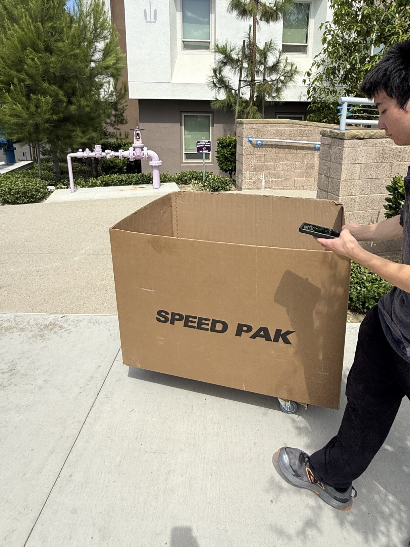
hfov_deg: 60.9
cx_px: 227
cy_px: 194
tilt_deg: -12.5
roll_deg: -0.7
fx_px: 347
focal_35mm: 22
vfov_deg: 74.6
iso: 50
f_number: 2.2
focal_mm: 2.22
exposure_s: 1/2506
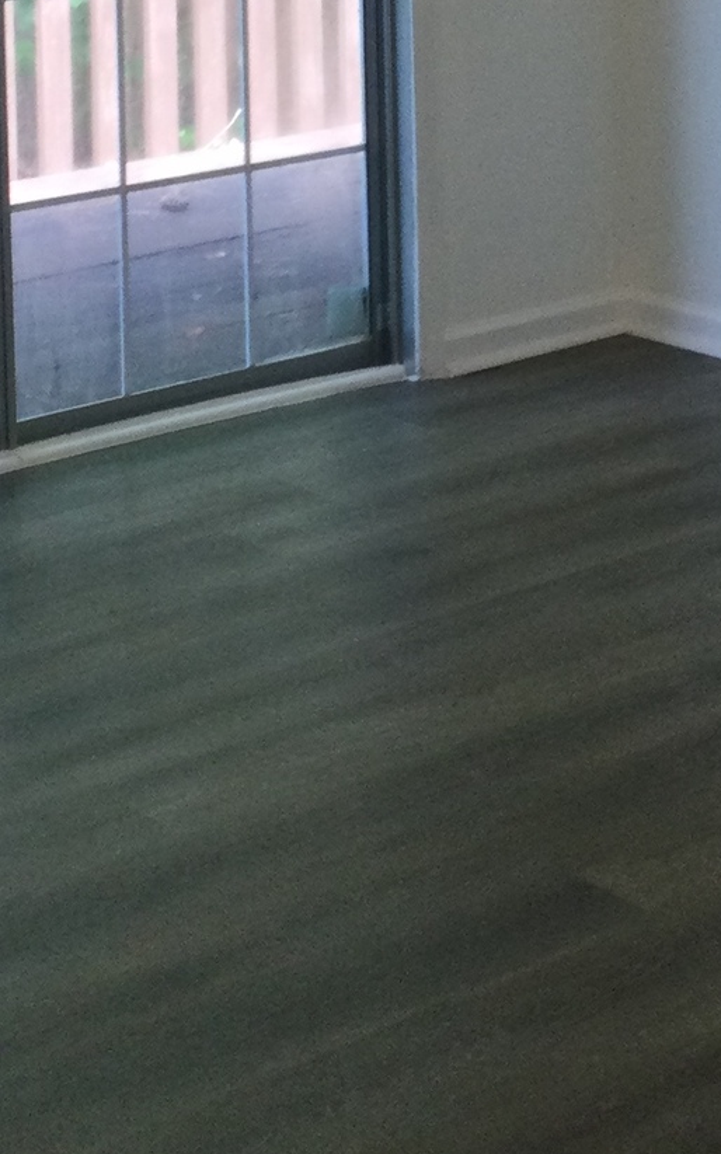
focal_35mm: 92
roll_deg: +0.0
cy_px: -194
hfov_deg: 14.1
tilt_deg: -4.9
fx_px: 2894
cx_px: 561
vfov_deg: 21.1
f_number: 2.4
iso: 32
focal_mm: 3.3
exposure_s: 1/40
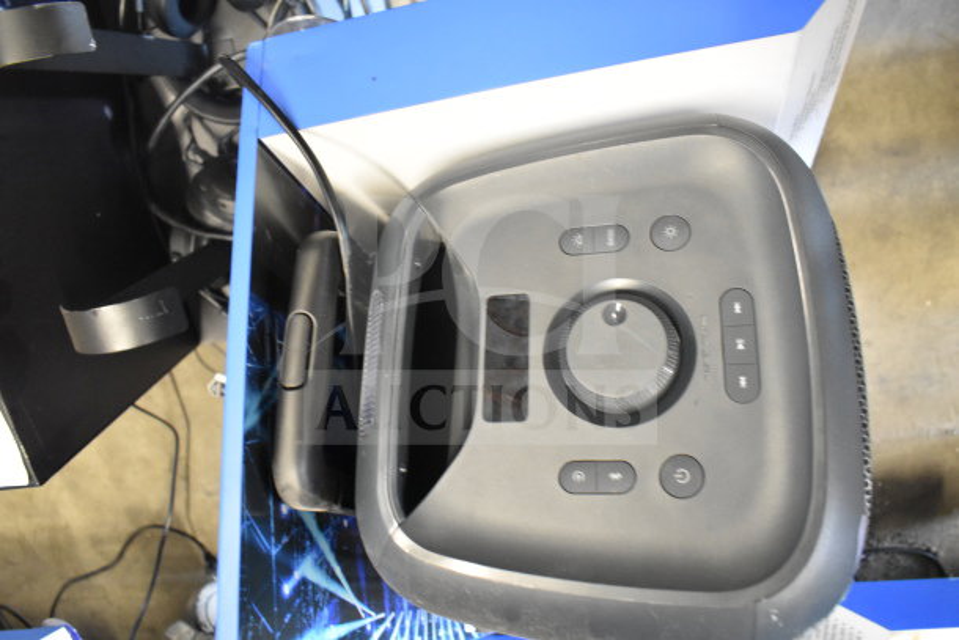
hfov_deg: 67.4
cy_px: 320
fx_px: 719
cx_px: 480
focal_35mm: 27
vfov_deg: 48.0
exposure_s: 1/30
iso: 4000
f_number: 3.5
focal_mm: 18
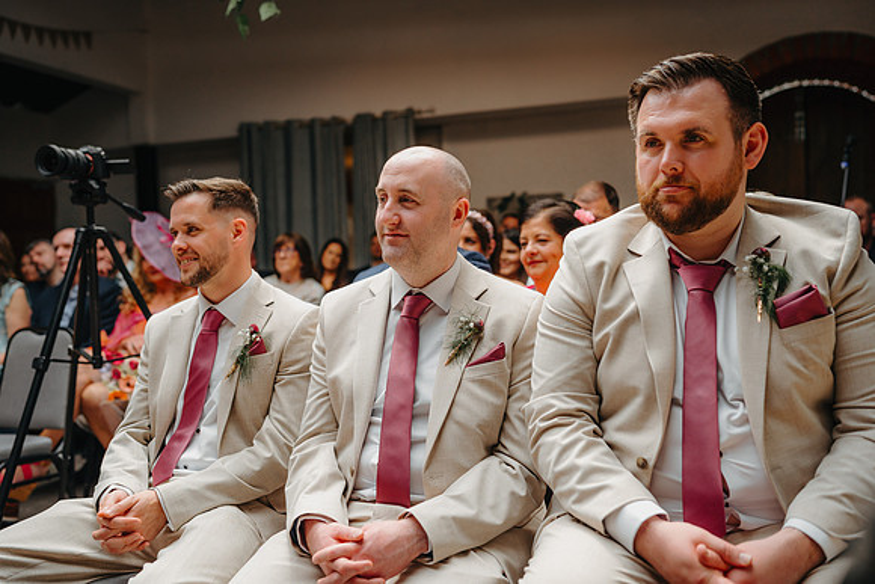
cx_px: 438
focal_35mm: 35
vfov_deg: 37.9
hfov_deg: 54.4
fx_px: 851
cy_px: 292
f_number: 2.5
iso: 100
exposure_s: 1/640
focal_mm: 35
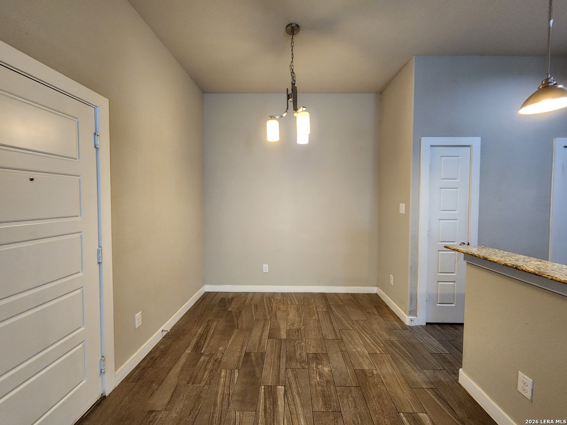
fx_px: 213
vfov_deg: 89.9
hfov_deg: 106.2
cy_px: 212
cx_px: 284
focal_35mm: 13
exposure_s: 1/60
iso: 320
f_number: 2.2
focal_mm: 2.2
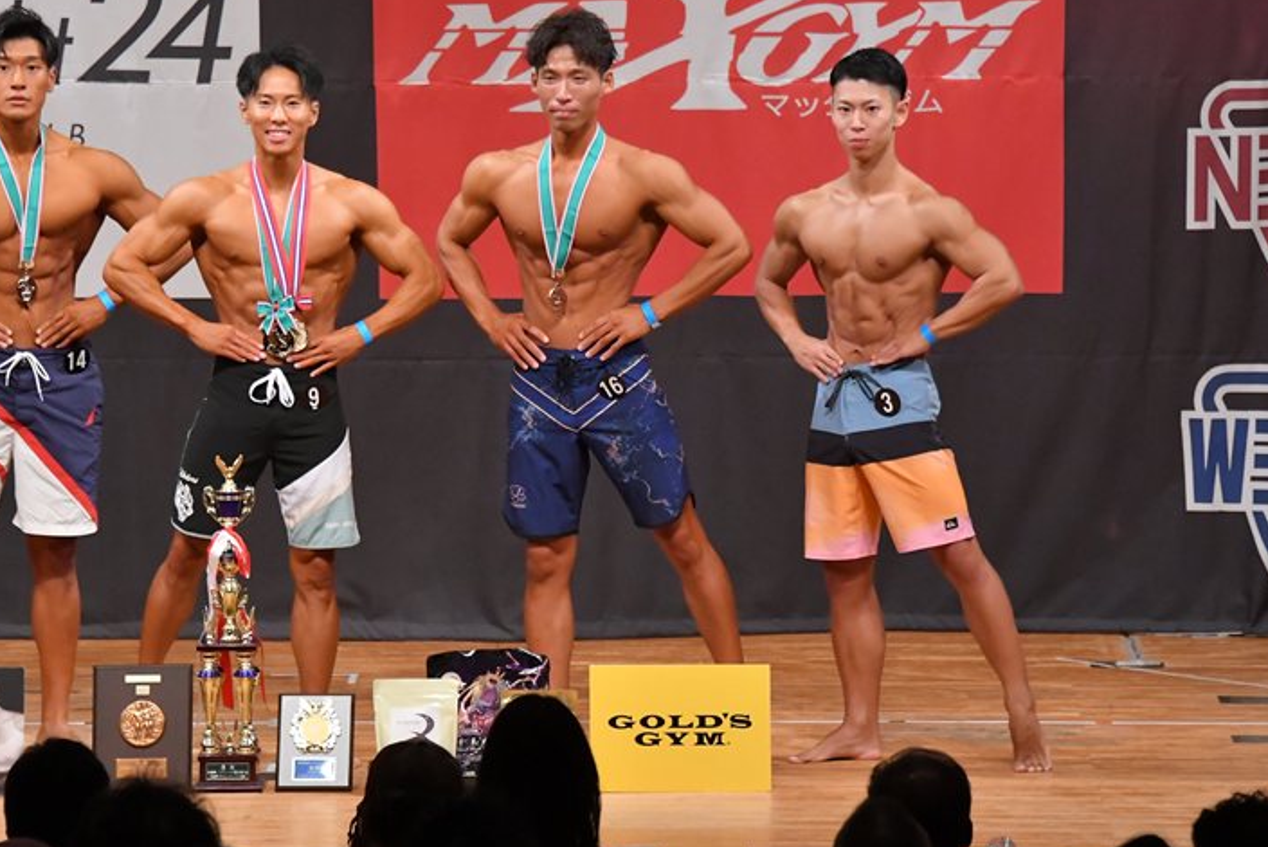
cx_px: 602
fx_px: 9302
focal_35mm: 264
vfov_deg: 5.2
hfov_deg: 7.8
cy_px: 411
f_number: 5.6
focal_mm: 160
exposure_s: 1/400
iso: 7200
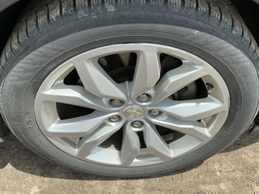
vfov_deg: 40.6
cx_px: 138
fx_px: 262
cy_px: 86
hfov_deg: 52.6
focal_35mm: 35
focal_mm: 3
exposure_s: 1/635
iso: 25
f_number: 1.8
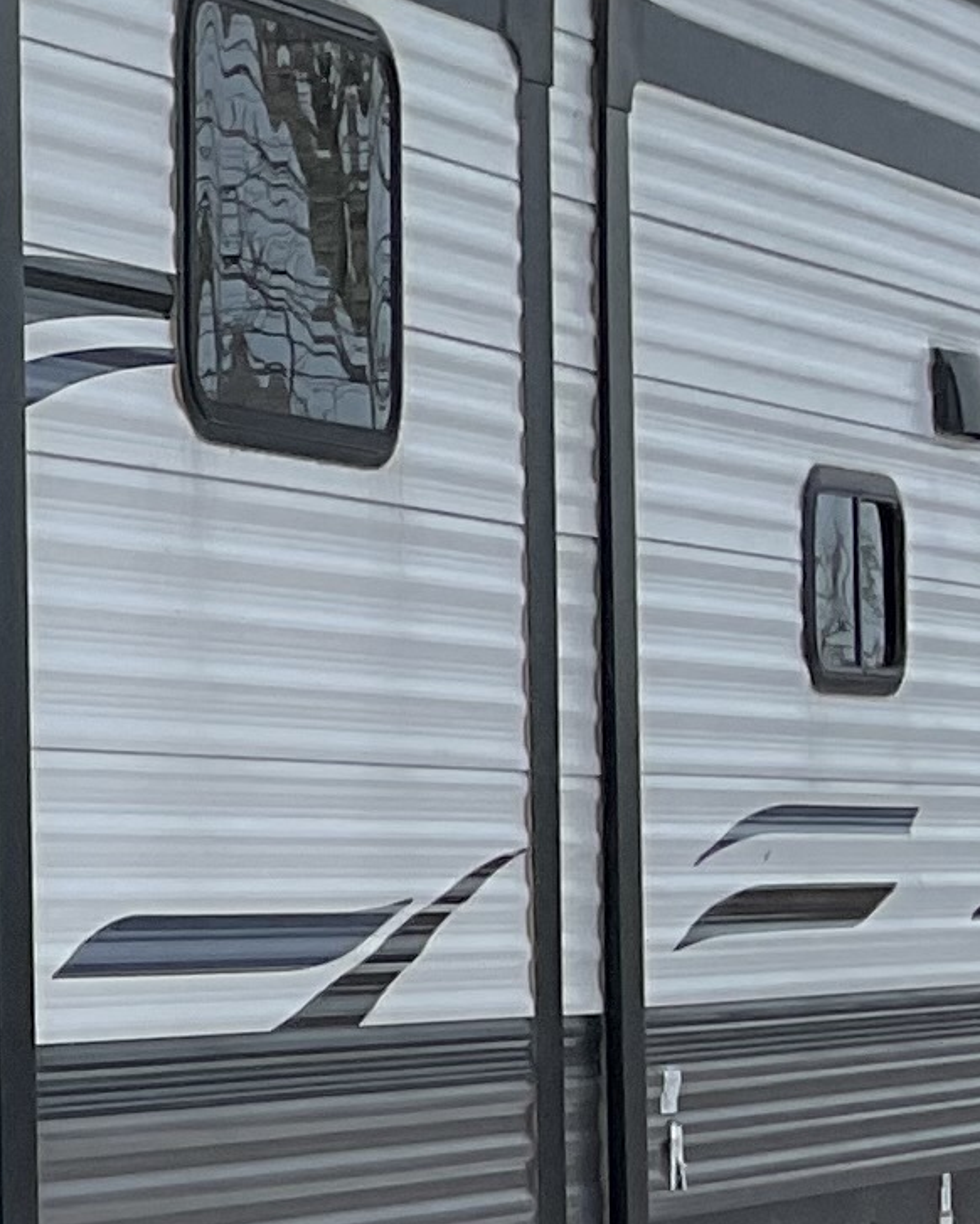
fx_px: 5690
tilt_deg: -0.2
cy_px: 591
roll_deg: +0.3
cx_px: -1886
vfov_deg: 12.3
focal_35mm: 157
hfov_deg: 8.4
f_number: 1.8
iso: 16
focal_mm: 3
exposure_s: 1/2538
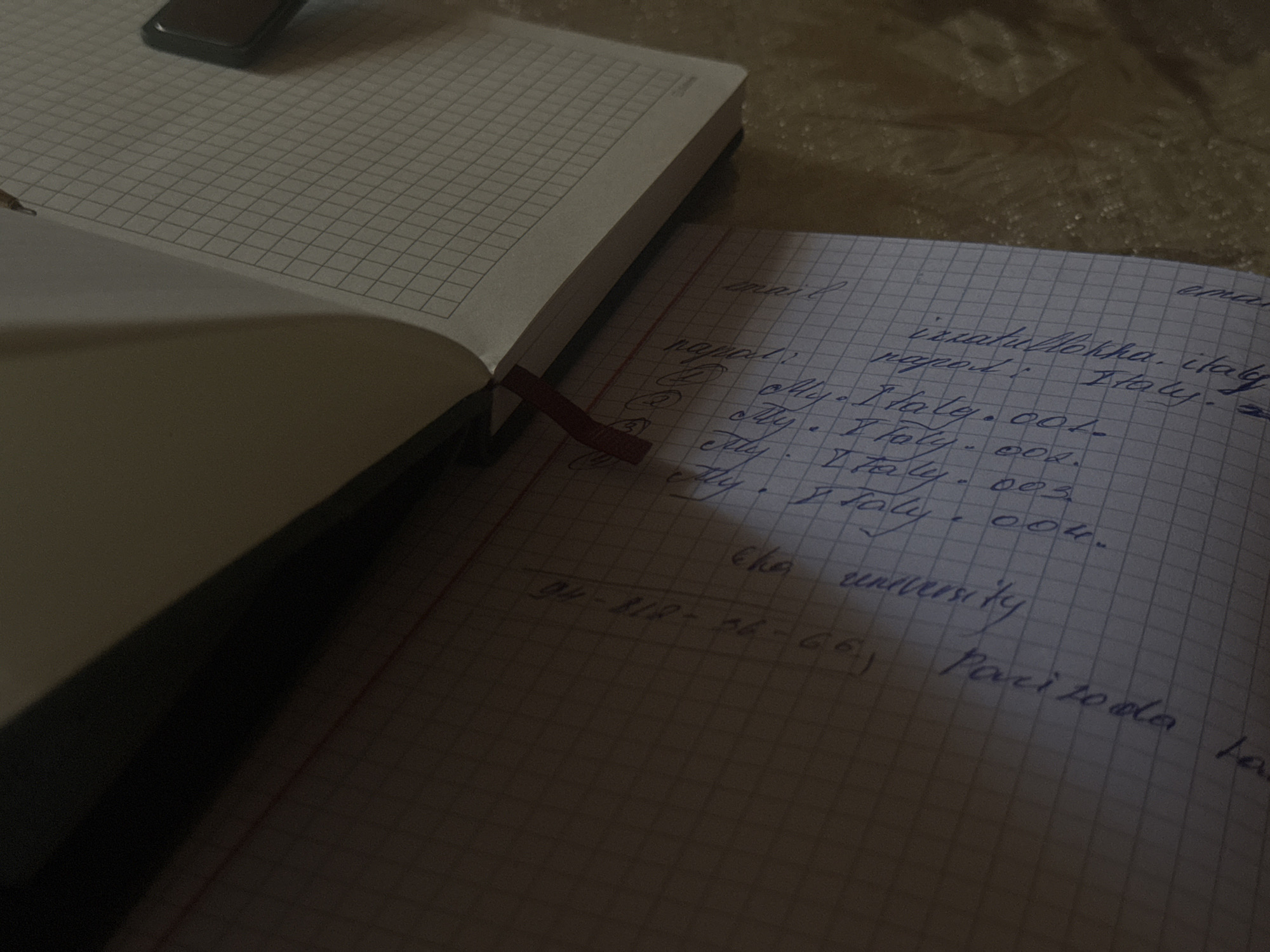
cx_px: 635
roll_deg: -7.7
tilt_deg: -35.7
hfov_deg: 39.7
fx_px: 1761
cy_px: 476
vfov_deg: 30.3
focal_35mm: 48
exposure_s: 1/40
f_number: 1.78
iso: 400
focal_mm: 6.76
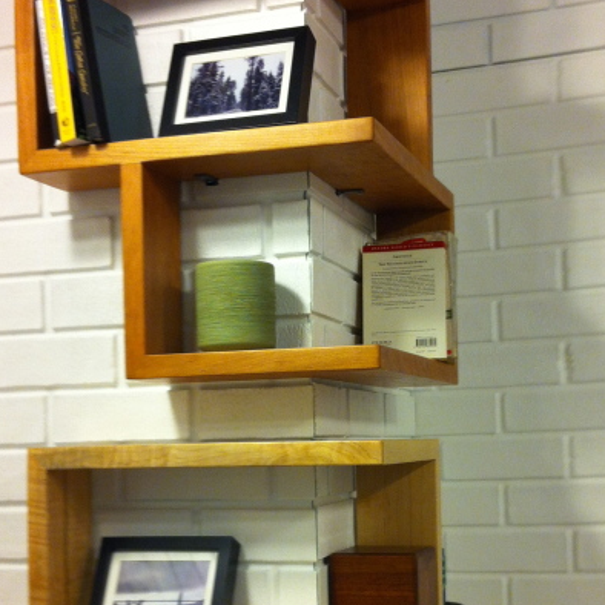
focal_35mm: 63
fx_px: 1246
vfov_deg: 27.1
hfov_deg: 27.3
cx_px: 344
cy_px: 405
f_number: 2.8
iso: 100
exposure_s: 1/60
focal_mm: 3.85
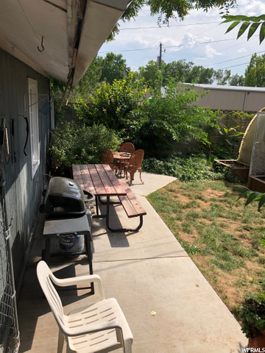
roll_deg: +4.3
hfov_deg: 49.7
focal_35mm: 28
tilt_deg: -19.8
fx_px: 286
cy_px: 176
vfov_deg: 63.4
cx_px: 132
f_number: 1.8
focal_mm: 3.99
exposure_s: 1/1845
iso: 20
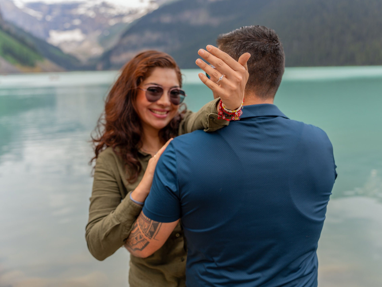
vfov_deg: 36.8
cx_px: 213
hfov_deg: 47.8
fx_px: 430
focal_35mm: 39
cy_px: 143
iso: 160
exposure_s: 1/400
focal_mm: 36
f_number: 3.2
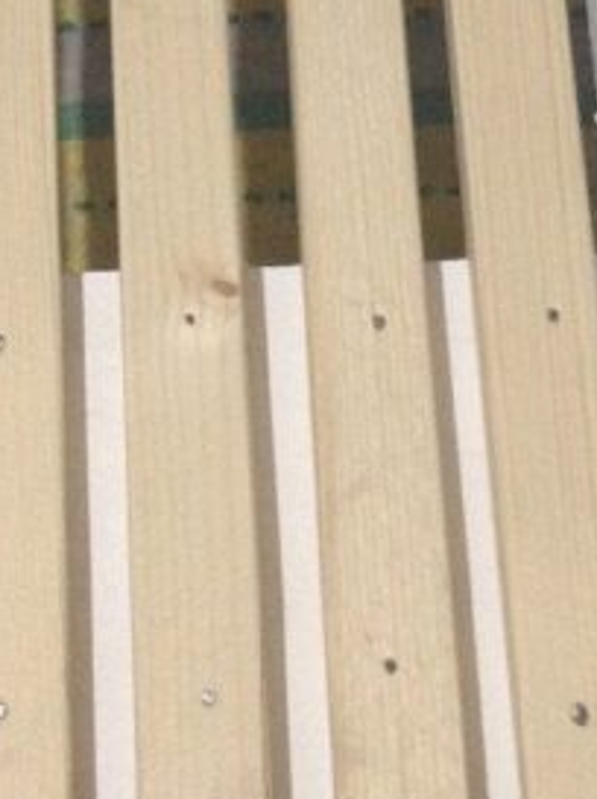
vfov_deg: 15.1
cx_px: 249
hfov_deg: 11.9
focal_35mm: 124
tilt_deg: -58.0
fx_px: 2858
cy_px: -281
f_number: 2.4
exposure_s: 1/20
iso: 160
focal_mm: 4.12
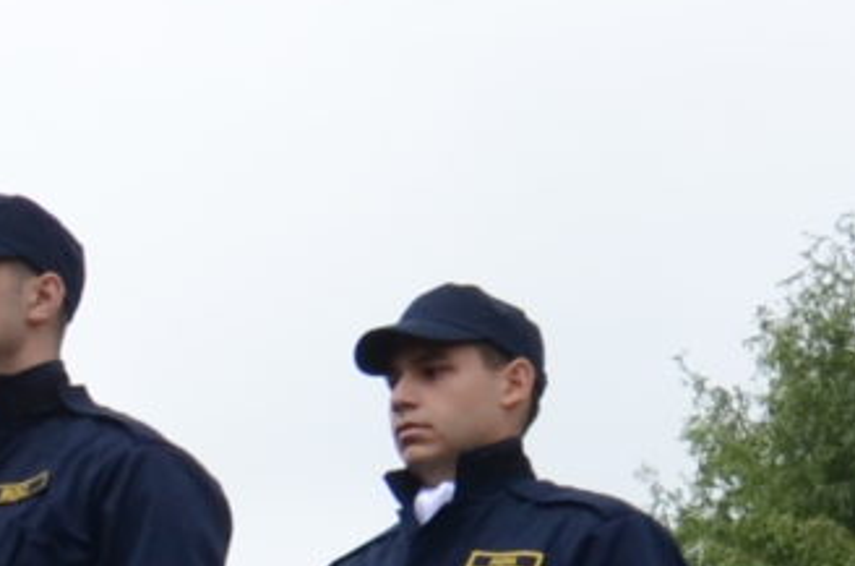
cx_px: -1402
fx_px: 4999
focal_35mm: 211
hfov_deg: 8.6
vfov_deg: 6.4
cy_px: 673
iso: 320
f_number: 7.1
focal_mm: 18
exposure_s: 1/320
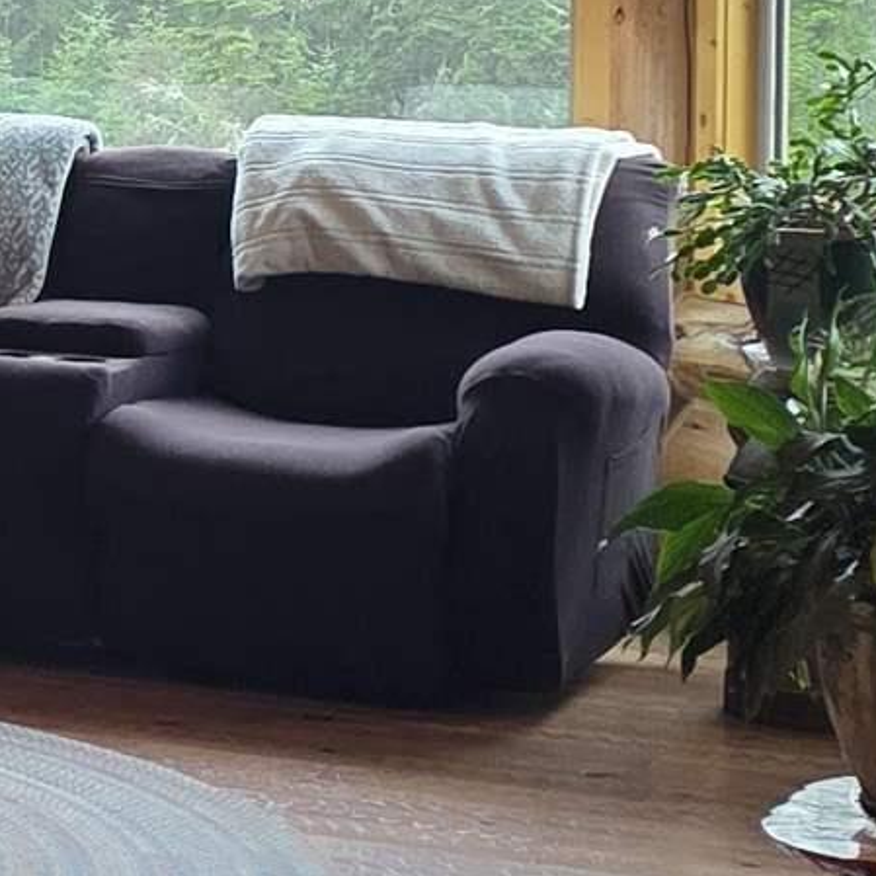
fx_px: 3980
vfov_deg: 12.5
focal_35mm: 139
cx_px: -816
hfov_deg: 11.4
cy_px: 84
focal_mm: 6.3
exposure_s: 1/120
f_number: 1.7
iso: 250
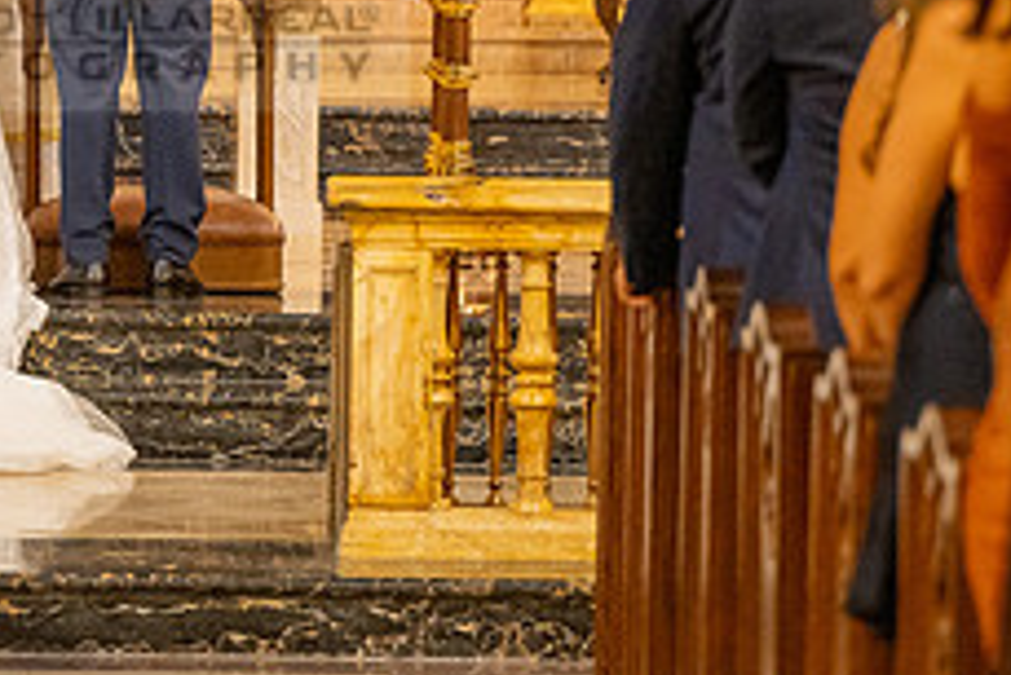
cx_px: 35
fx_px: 6969
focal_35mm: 248
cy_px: 7
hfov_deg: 8.3
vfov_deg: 5.5
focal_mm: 98
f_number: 2.8
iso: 2000
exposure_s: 1/200
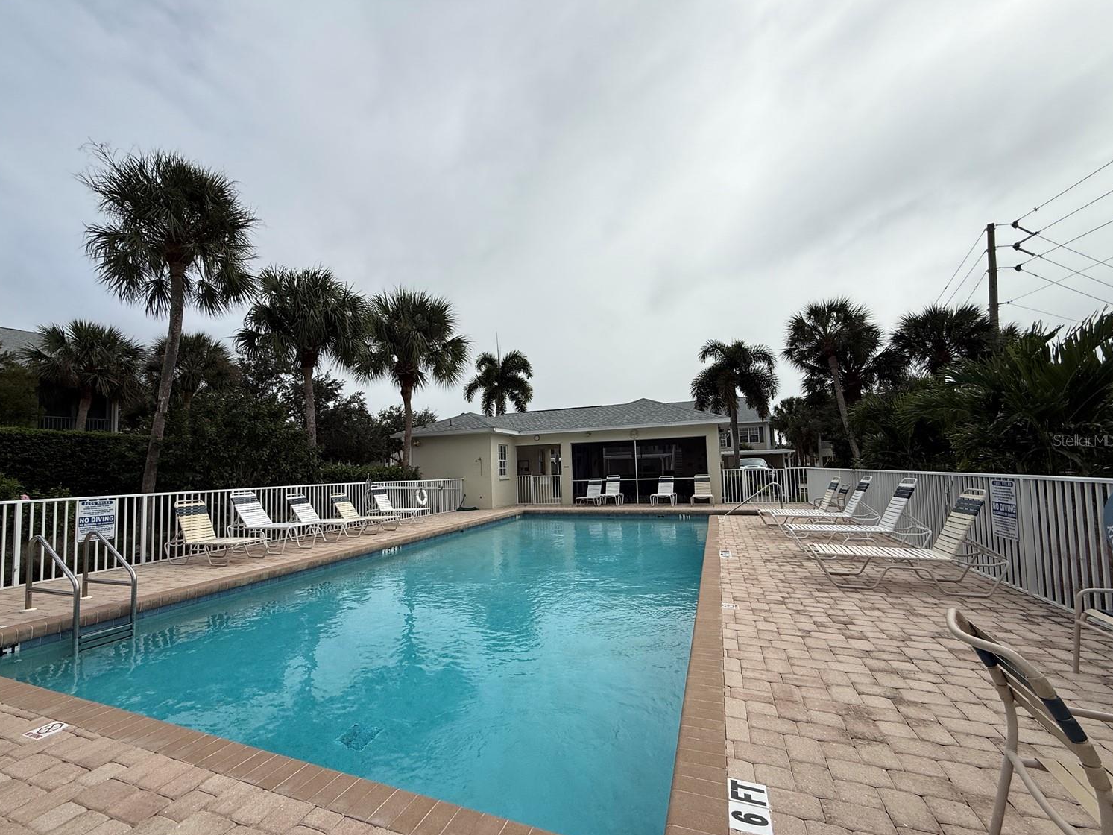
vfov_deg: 81.7
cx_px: 527
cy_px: 440
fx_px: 482
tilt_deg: +3.6
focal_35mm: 15
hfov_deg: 98.1
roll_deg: +2.2
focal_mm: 2.22
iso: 50
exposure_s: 1/5155
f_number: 2.2
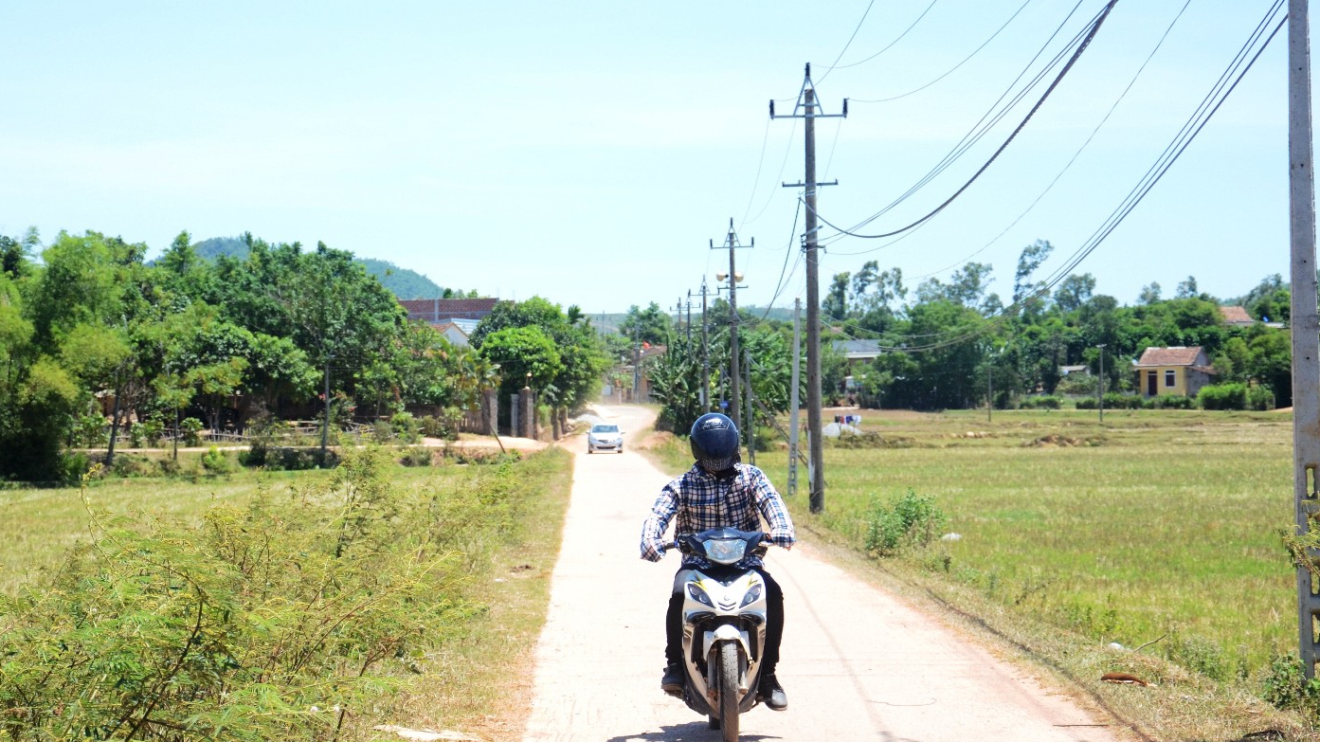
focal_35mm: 79
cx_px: 660
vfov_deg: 15.3
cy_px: 431
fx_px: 2765
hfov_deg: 26.9
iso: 1000
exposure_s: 1/2500
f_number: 5
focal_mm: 50
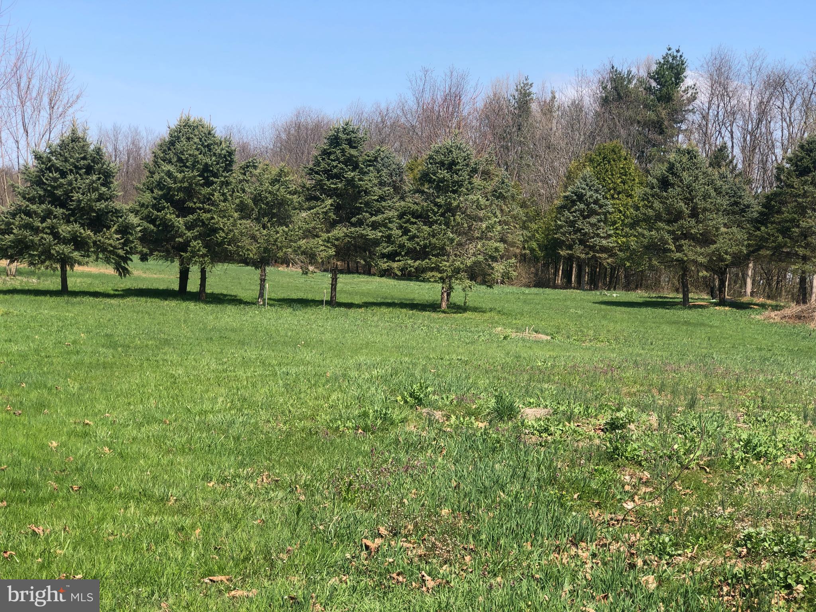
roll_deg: -4.3
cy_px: 306
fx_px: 1344
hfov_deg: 33.8
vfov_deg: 25.7
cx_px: 408
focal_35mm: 57
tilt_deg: -0.5
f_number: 2.8
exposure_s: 1/510
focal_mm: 6.6
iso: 20
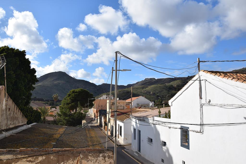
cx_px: 123
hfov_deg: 59.5
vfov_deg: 41.7
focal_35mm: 32
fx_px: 215
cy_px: 82
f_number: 11
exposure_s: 1/500
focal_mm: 21
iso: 200
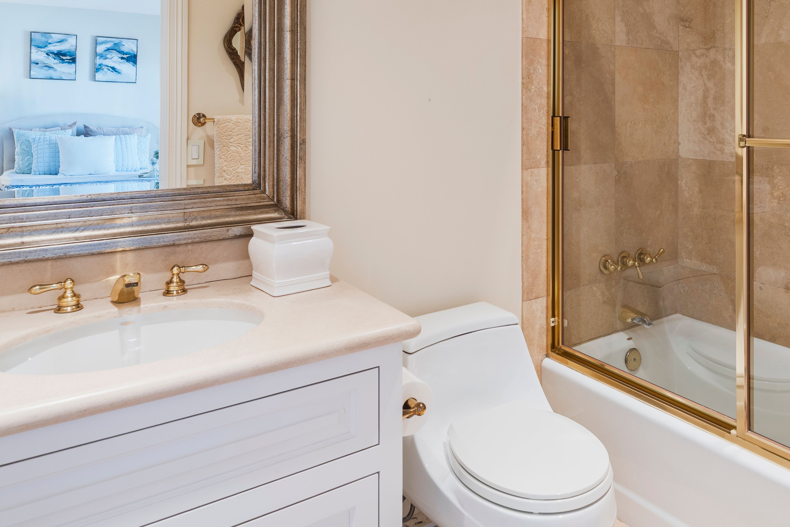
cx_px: 491
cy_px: 118
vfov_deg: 45.9
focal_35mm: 27
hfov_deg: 66.4
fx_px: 592
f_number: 7.1
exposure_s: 1/4
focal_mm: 14
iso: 100
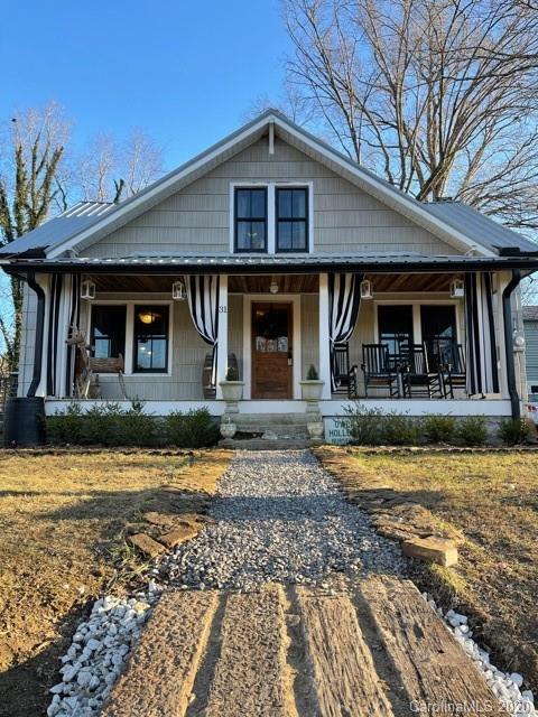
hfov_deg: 53.1
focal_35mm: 26
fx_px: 539
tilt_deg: +8.0
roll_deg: +0.3
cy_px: 358
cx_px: 269
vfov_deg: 67.3
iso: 32
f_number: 1.6
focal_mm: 5.1
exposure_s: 1/409
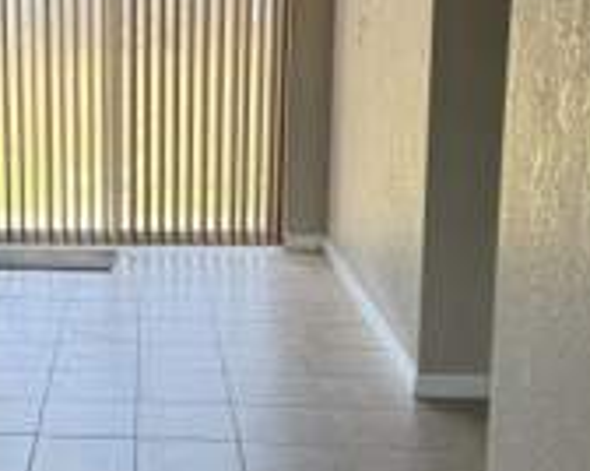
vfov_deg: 22.8
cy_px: 202
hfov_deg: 27.0
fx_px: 1169
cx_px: 25
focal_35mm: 67
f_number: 1.78
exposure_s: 1/381
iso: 100
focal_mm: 6.76
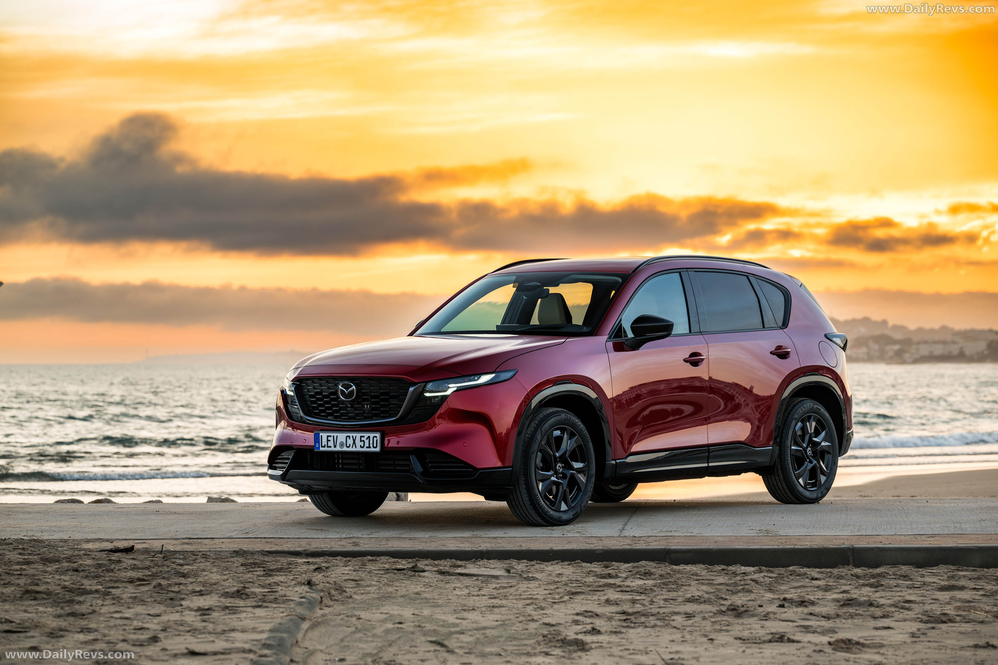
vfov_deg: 12.5
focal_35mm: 110
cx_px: 499
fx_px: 3049
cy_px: 332
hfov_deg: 18.6
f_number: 4.5
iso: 320
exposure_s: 1/80
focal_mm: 110
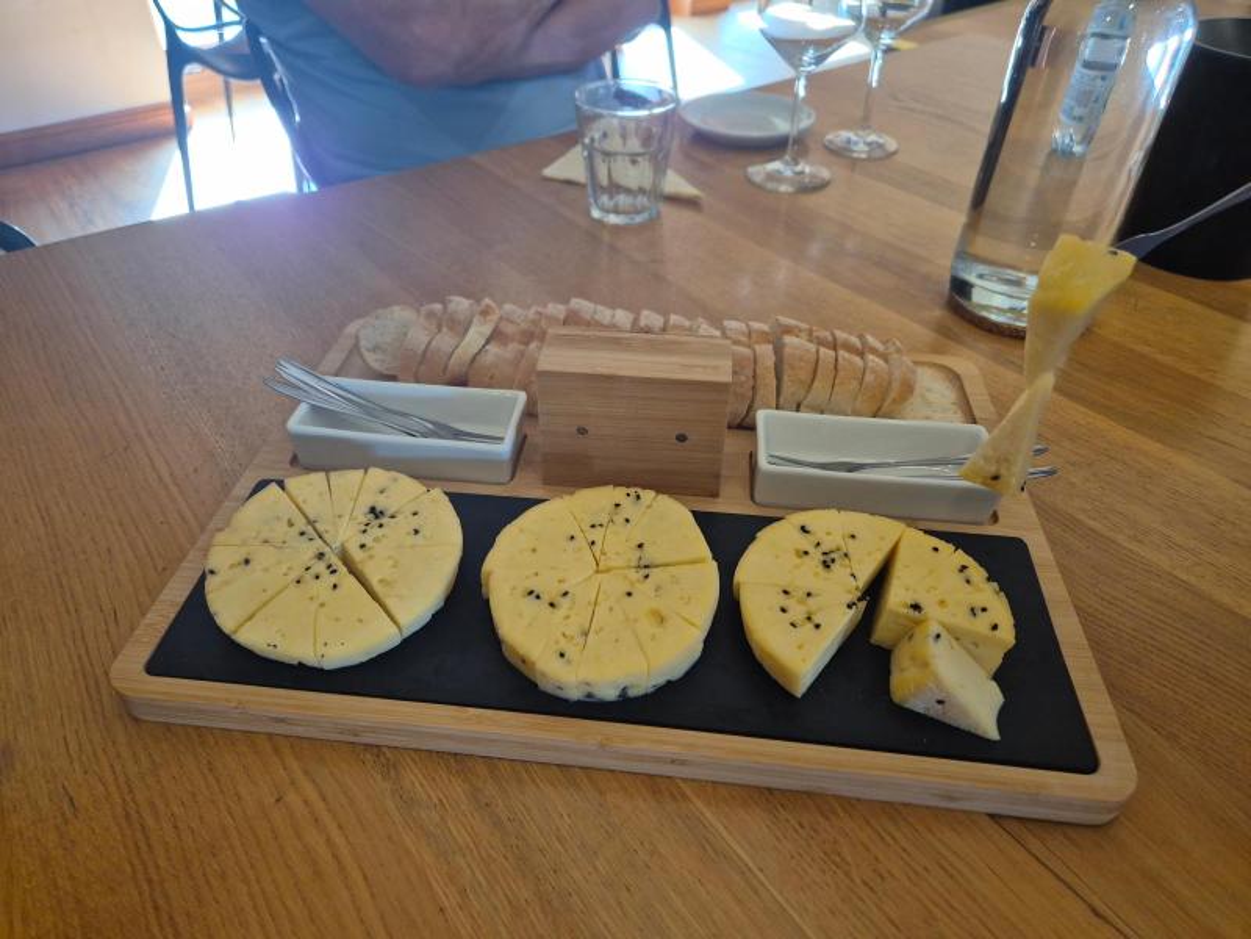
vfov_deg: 58.9
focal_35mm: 23
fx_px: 831
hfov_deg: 73.9
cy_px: 470
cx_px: 626
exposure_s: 1/100
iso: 400
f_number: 1.8
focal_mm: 5.4
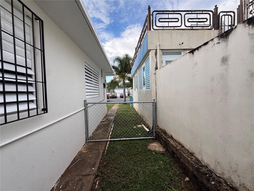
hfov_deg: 102.1
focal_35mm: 14
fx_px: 103
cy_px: 96
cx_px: 127
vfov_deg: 85.7
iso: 50
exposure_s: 1/204
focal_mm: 2.22
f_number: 2.2
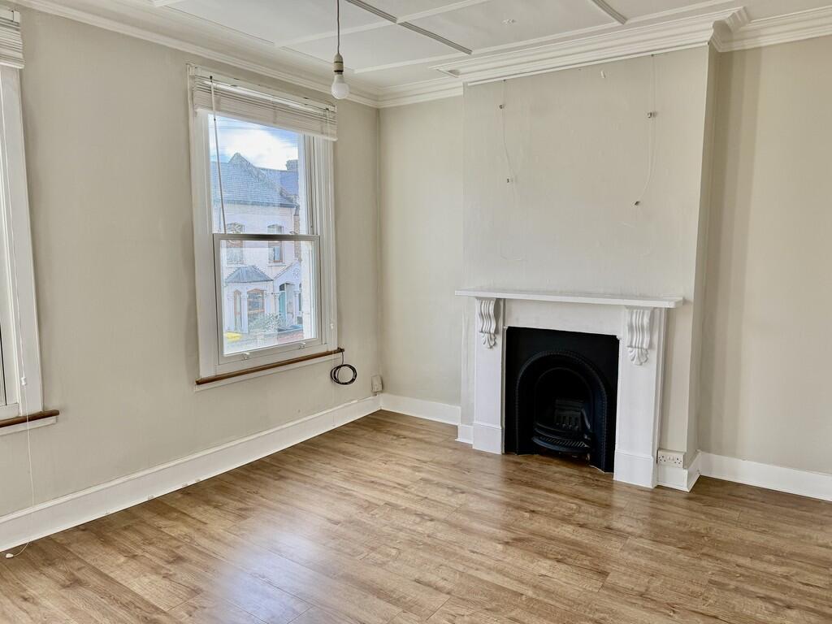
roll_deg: -0.8
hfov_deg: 71.6
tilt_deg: -7.4
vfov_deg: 56.8
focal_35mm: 24
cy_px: 312
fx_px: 577
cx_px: 416
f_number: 1.78
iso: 80
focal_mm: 6.76
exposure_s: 1/181
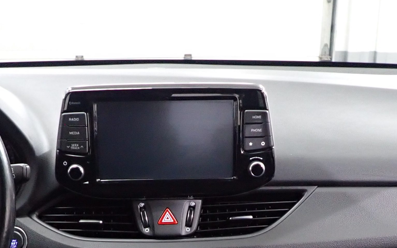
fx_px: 747
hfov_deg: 29.8
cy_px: 294
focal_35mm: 69
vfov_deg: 18.0
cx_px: 178
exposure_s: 1/30
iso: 500
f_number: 2
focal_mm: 4.5
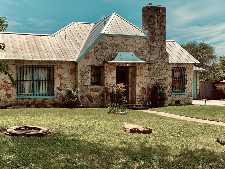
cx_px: 87
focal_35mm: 41
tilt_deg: -3.9
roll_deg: +0.1
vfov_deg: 35.0
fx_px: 267
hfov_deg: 45.4
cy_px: 101
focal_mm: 4.25
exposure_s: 1/2208
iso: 25
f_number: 1.8
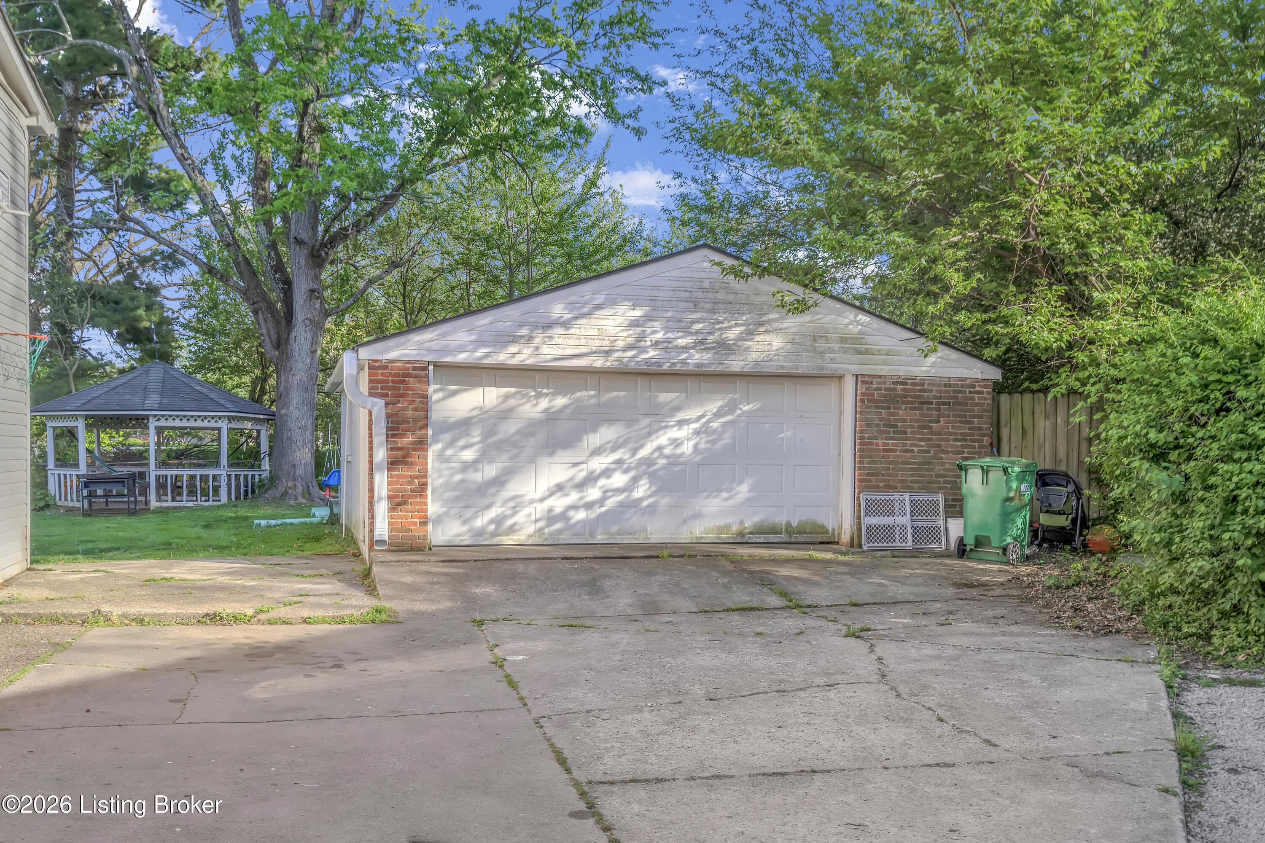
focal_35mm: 35
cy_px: 422
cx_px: 632
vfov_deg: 37.9
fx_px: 1230
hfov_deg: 54.4
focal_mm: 35
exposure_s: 1/500
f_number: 4
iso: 100
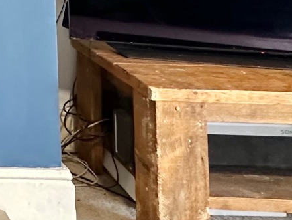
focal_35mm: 65
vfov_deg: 19.2
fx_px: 548
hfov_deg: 21.9
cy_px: -130
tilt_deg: +3.4
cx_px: -199
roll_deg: +0.1
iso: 320
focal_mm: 2.22
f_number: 2.2
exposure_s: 1/60
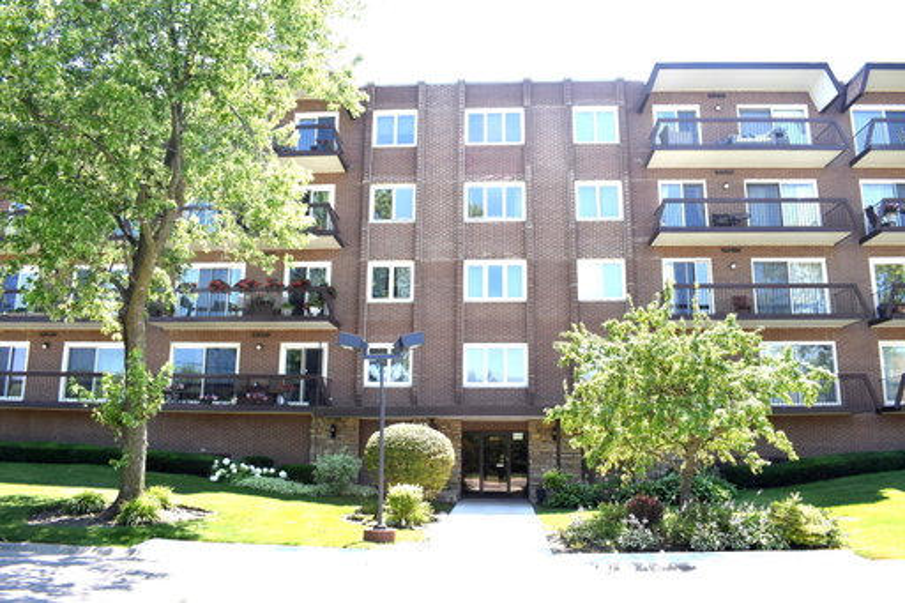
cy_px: 302
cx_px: 452
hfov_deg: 67.4
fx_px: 678
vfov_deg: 47.9
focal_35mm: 27
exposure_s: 1/250
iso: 220
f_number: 5.6
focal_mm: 18
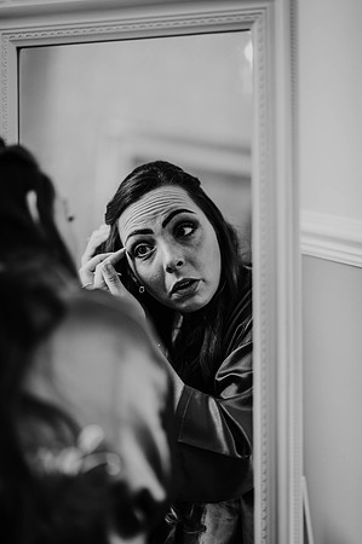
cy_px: 272
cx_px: 181
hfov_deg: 16.0
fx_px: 1285
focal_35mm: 85
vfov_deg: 23.9
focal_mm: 85
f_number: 1.8
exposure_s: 1/160
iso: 720
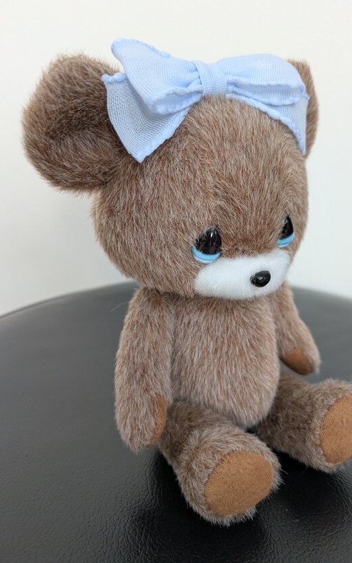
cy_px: 278
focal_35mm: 27
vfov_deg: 68.4
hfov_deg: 45.8
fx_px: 414
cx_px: 211
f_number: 1.89
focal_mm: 5.43
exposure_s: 1/120
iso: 319
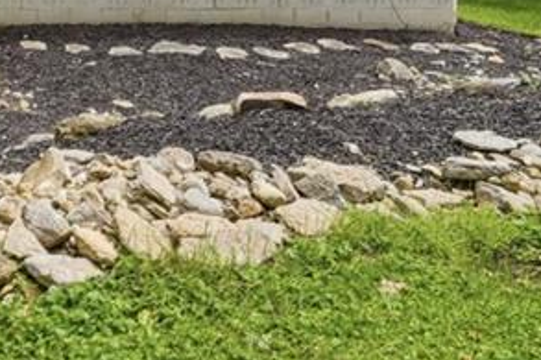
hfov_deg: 28.8
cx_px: -168
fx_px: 841
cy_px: -117
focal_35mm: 56
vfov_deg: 21.6
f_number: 5.6
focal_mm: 16
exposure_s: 1/6400
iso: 100
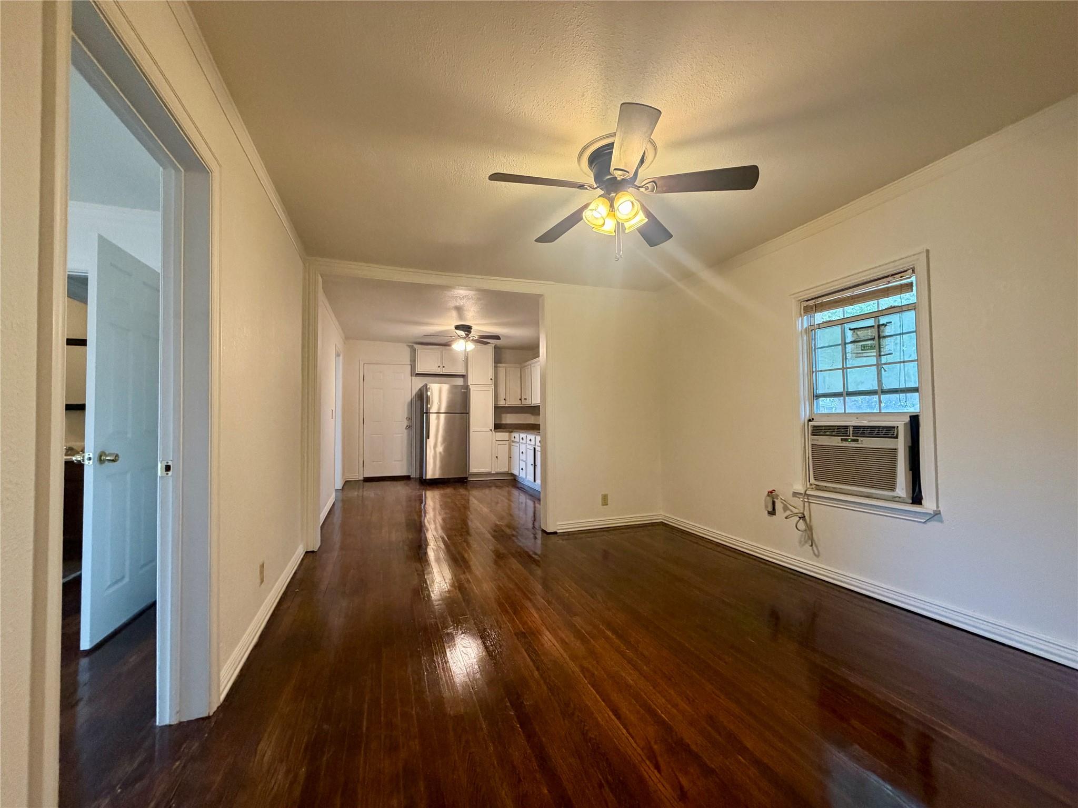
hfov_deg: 102.1
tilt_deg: +1.7
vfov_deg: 85.7
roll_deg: +1.1
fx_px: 436
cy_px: 404
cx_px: 539
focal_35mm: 14
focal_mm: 2.22
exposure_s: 1/60
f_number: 2.2
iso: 320
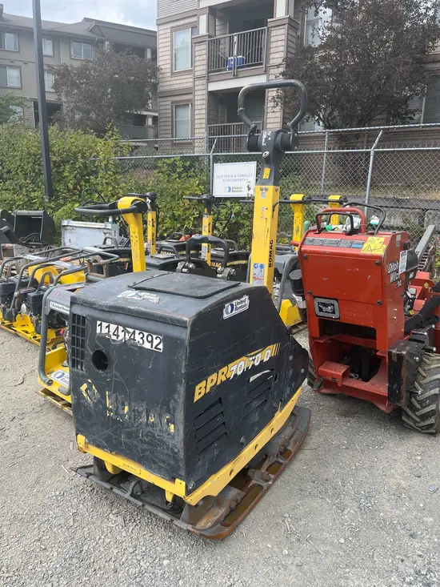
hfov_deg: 53.1
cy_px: 294
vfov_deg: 67.3
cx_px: 220
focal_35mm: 26
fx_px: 441
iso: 50
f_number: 1.6
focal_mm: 5.1
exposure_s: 1/1046
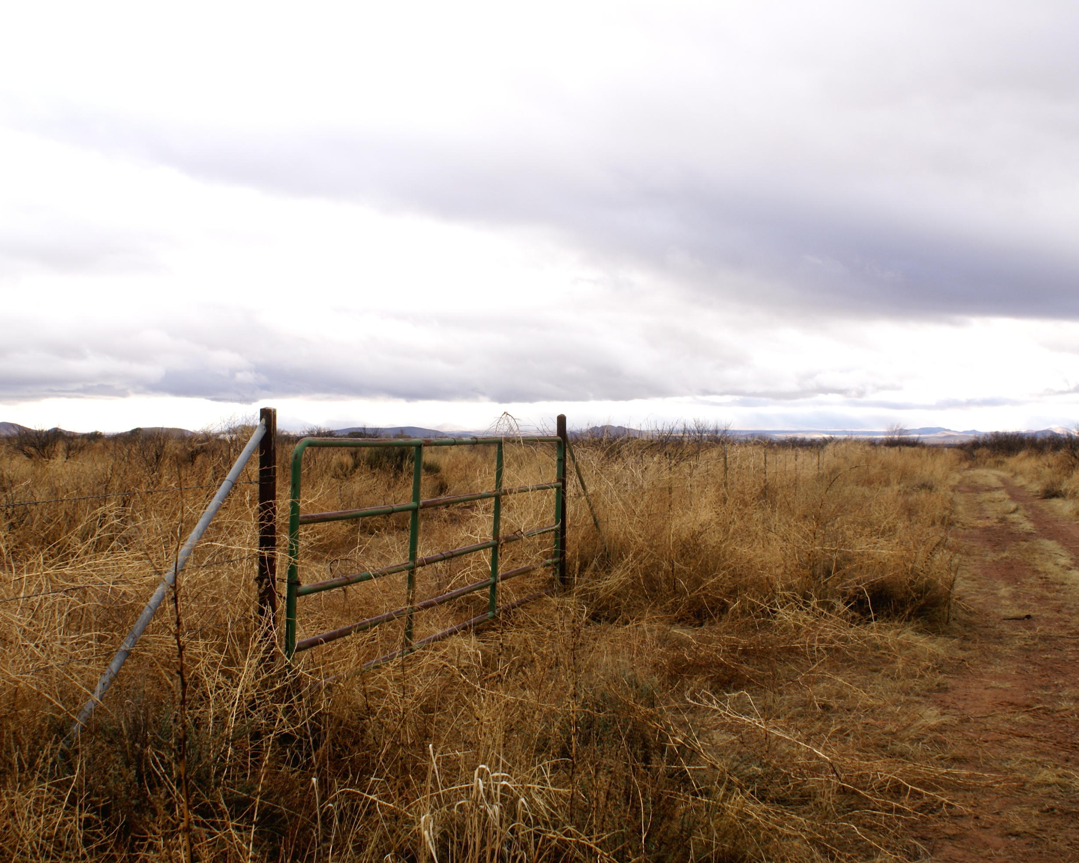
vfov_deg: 36.5
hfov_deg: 44.8
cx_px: 534
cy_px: 435
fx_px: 1309
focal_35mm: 41
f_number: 9
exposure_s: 1/80
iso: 100
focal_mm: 24
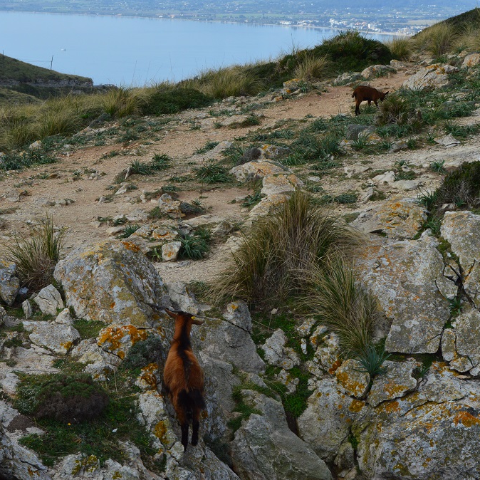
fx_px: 1396
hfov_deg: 19.5
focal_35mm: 89
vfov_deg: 19.5
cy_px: 241
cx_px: 258
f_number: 11
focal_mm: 46
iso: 400
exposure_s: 1/400
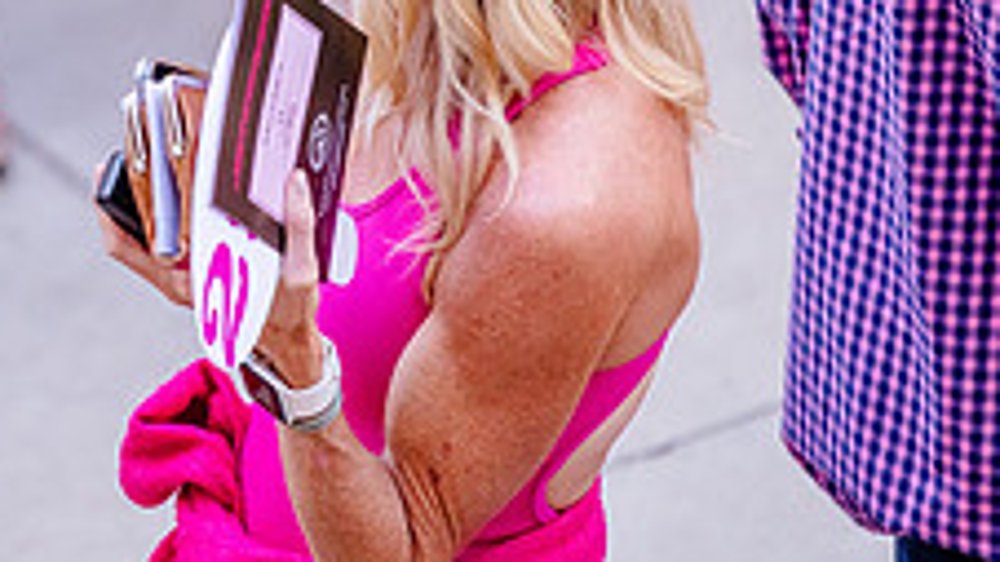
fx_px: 14236
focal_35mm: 537
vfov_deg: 2.3
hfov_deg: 4.0
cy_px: -184
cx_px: -230
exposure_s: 1/500
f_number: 2.8
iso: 1000
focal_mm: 200
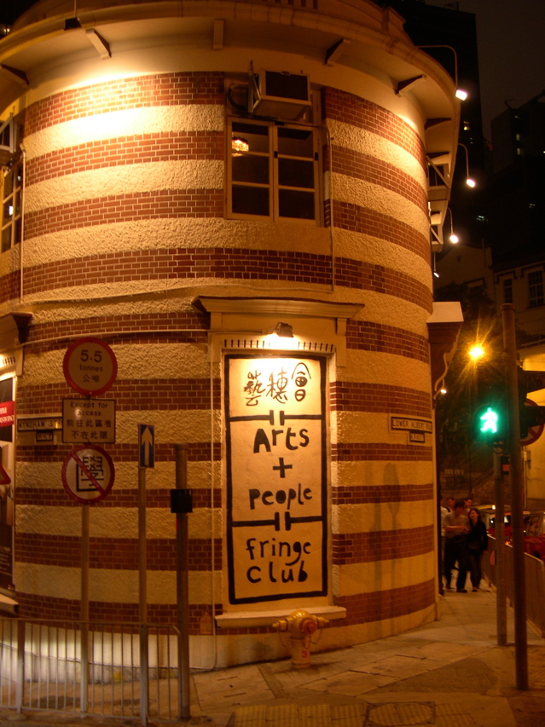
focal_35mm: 38
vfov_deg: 49.0
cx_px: 272
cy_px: 364
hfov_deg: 37.7
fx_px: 798
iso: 100
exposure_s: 1/5.7
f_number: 2.8
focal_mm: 8
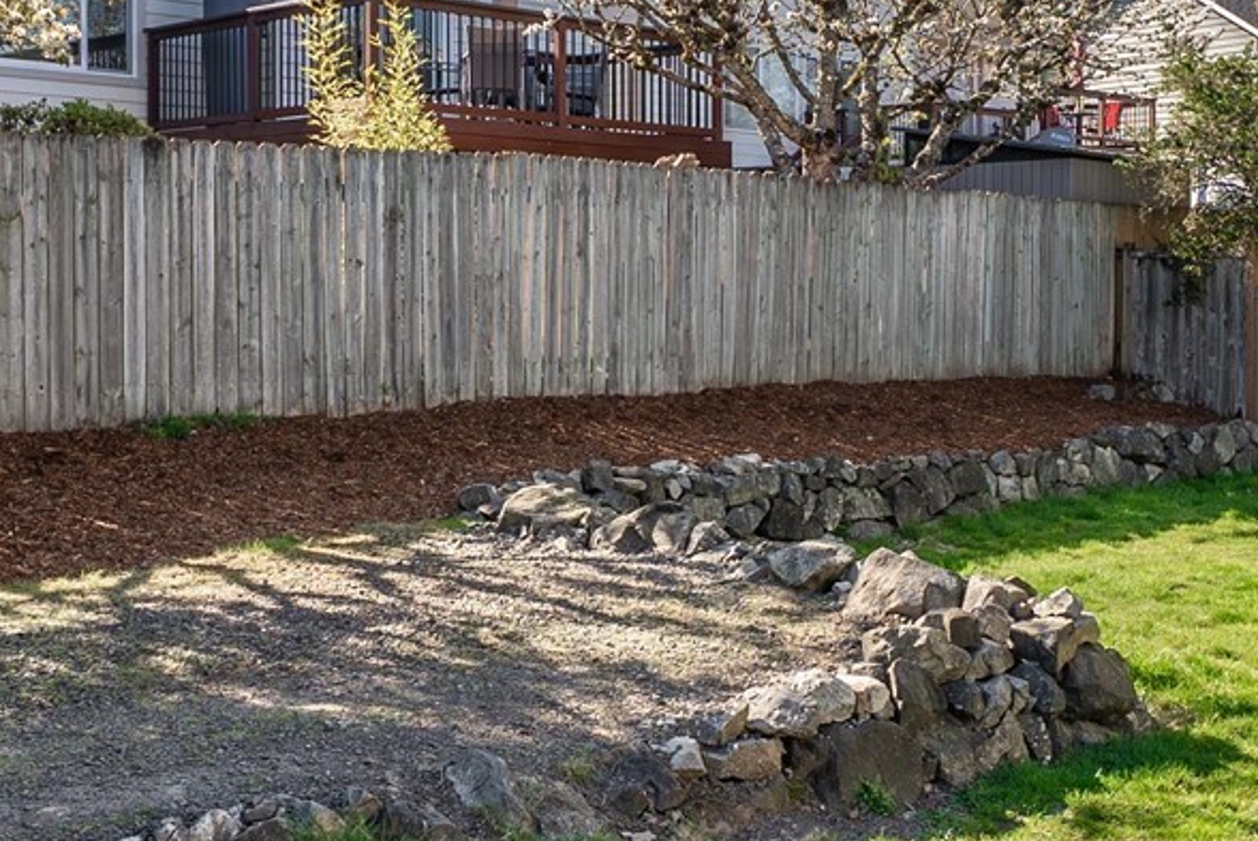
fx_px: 1713
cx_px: 908
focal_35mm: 49
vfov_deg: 27.5
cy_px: 323
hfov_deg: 39.5
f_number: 7.1
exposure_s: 1/50
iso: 80
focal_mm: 17
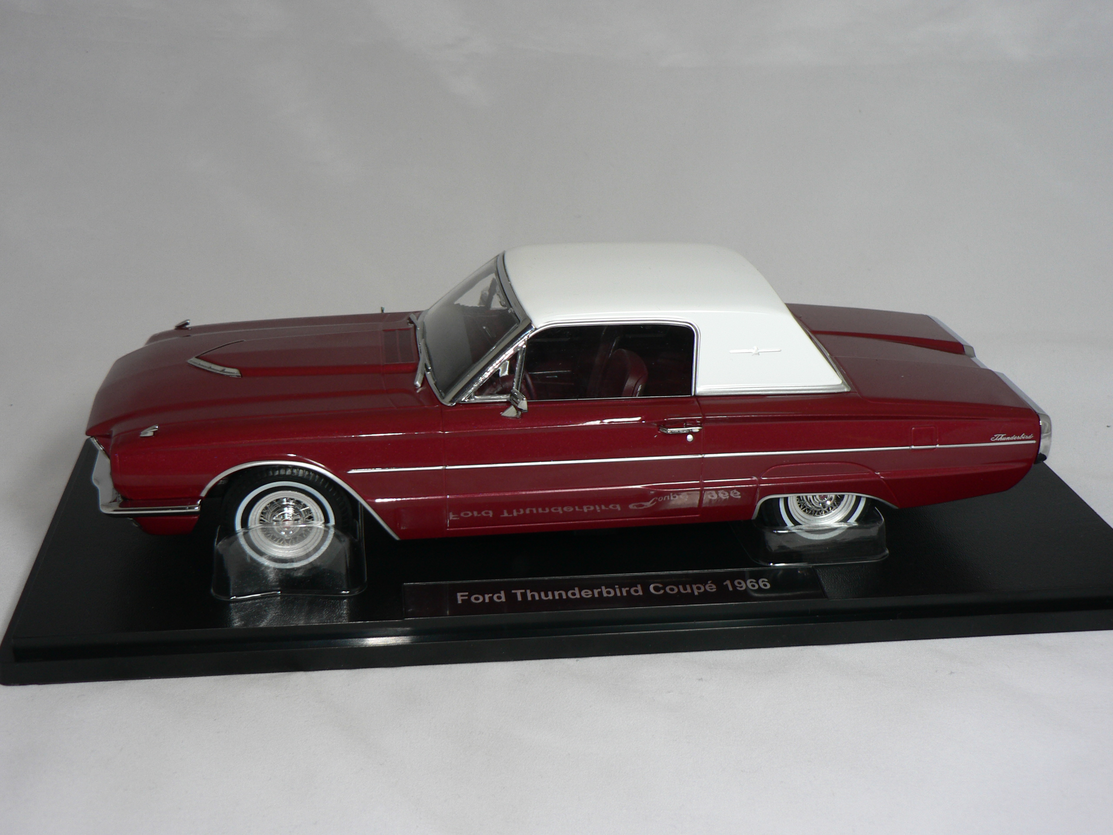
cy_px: 418
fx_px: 1511
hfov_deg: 40.4
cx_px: 556
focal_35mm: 47
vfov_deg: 30.9
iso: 80
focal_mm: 7.9
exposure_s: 1/60
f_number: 2.8
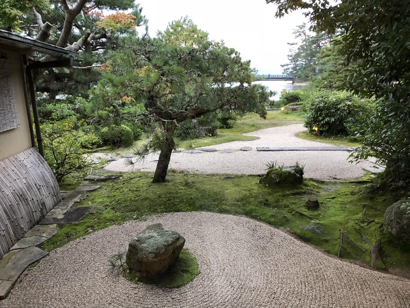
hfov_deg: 61.7
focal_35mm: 29
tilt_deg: -13.1
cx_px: 205
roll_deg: +1.7
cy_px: 154
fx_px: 343
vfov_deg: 48.2
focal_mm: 3.99
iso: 64
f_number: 1.8
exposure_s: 1/15
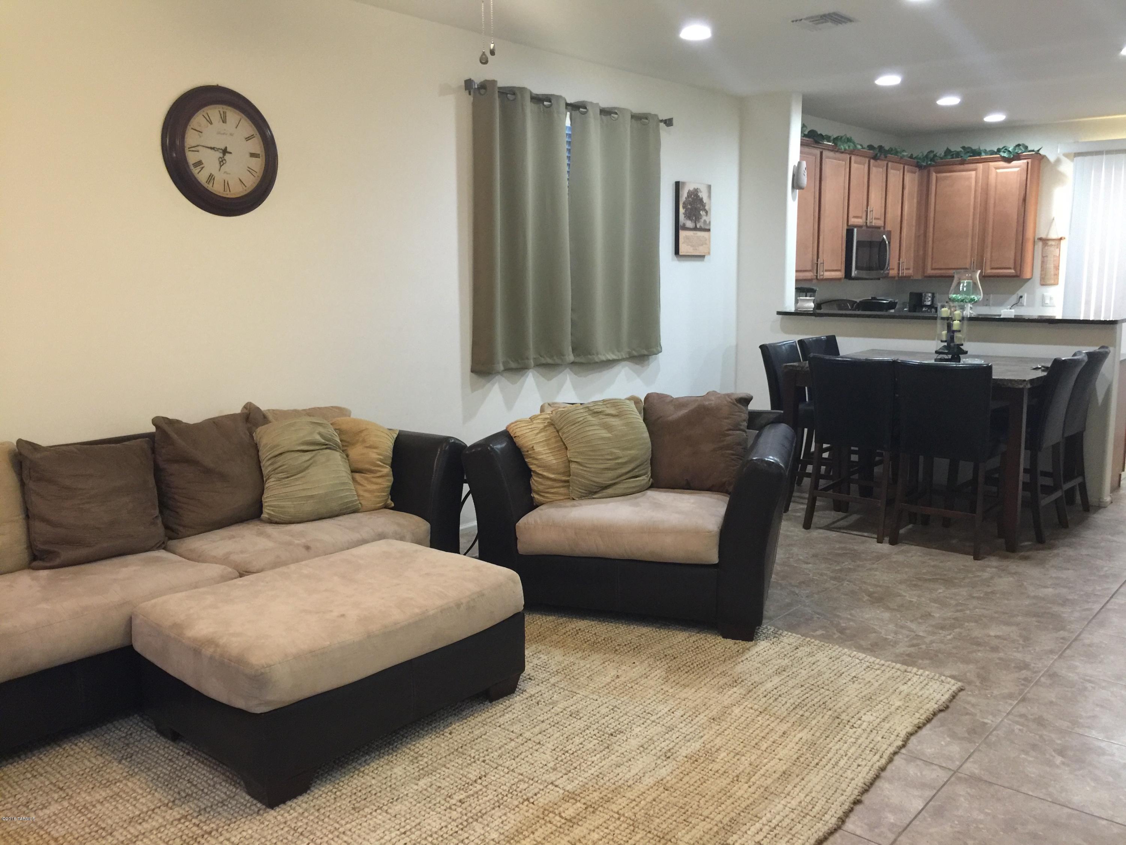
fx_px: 943
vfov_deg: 48.2
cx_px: 563
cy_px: 422
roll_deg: +0.4
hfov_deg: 61.7
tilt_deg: -10.3
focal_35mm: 29
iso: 125
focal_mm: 4.15
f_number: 2.2
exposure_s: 1/10
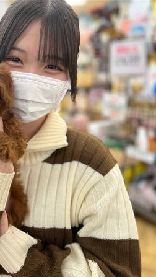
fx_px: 279
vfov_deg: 52.8
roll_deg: +3.9
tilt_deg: -14.6
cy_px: 139
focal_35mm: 38
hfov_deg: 29.2
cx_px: 0
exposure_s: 1/60
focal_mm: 5.1
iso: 80
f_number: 1.6
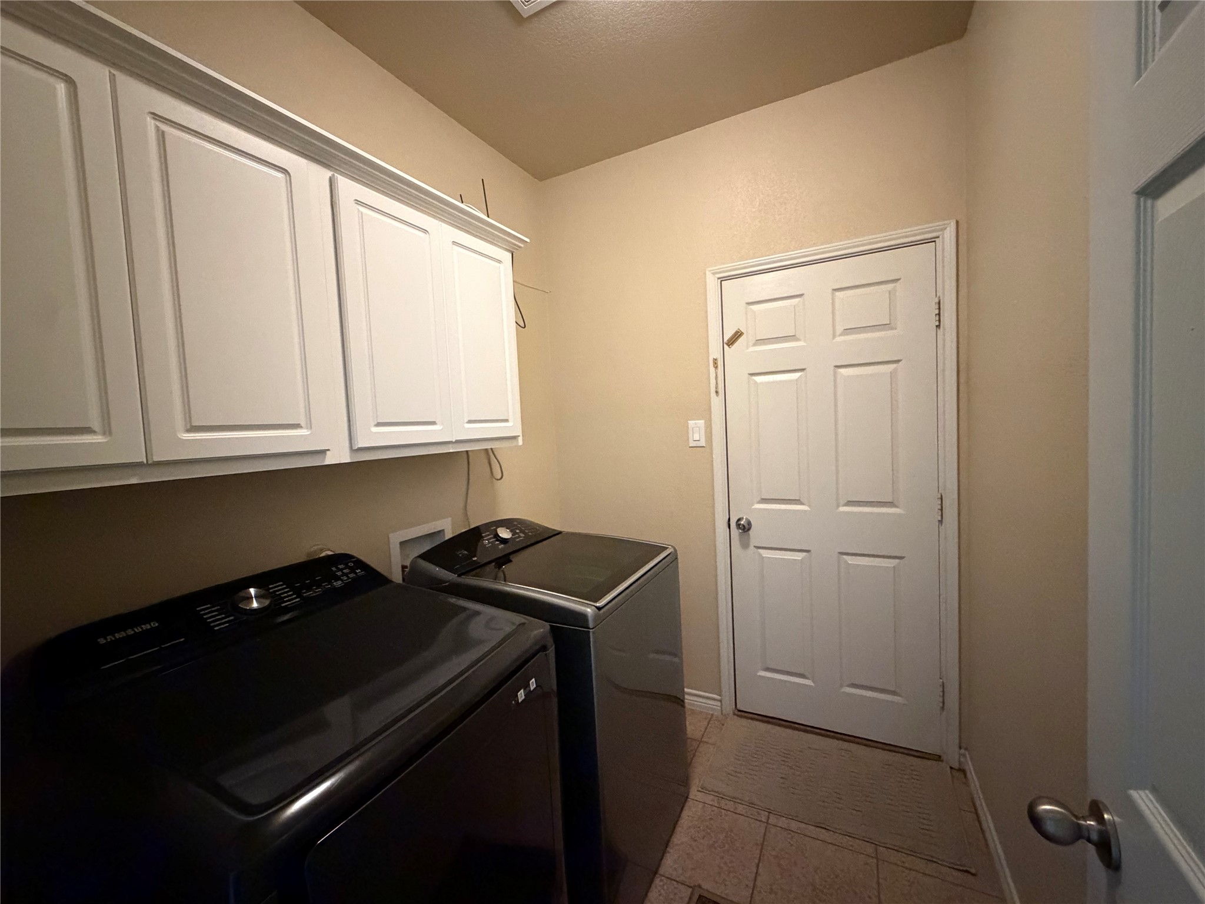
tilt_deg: -3.0
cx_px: 602
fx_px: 487
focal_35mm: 14
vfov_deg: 85.7
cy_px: 452
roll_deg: +3.1
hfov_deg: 102.1
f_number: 2.2
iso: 1000
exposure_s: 1/40
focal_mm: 2.22
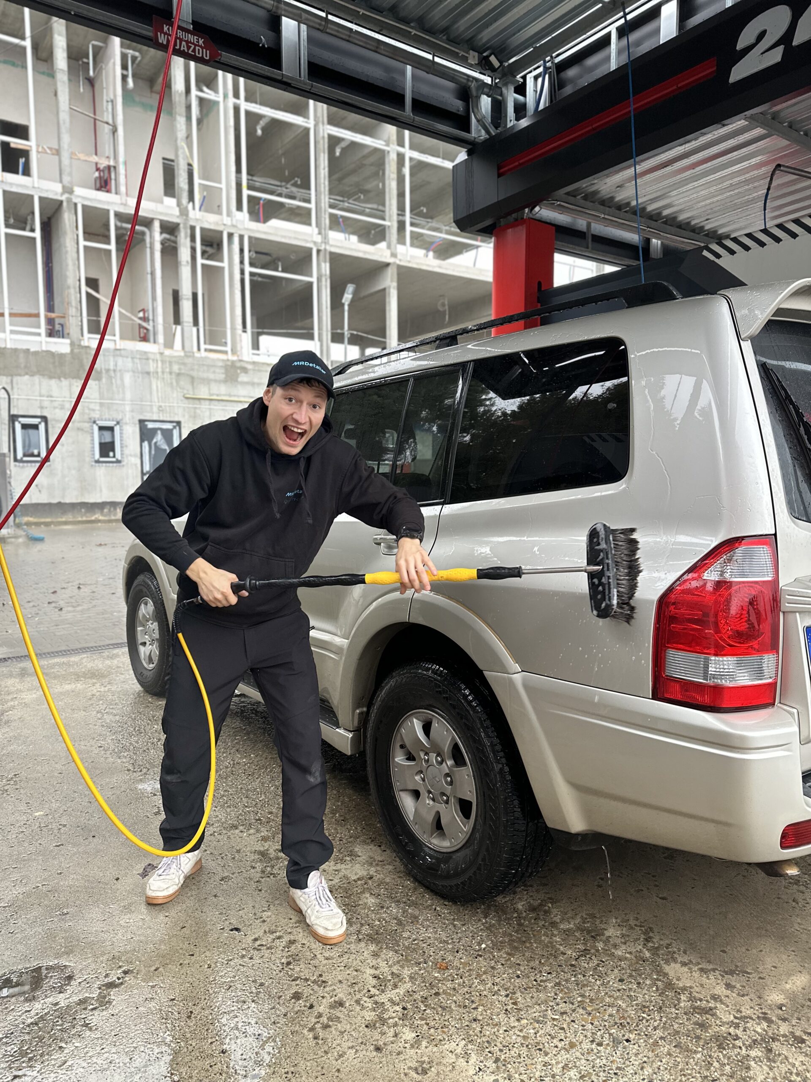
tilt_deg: -4.3
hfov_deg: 56.8
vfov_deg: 71.6
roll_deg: +0.0
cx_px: 406
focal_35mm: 24
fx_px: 750
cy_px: 541
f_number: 1.78
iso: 250
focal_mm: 6.86
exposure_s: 1/61
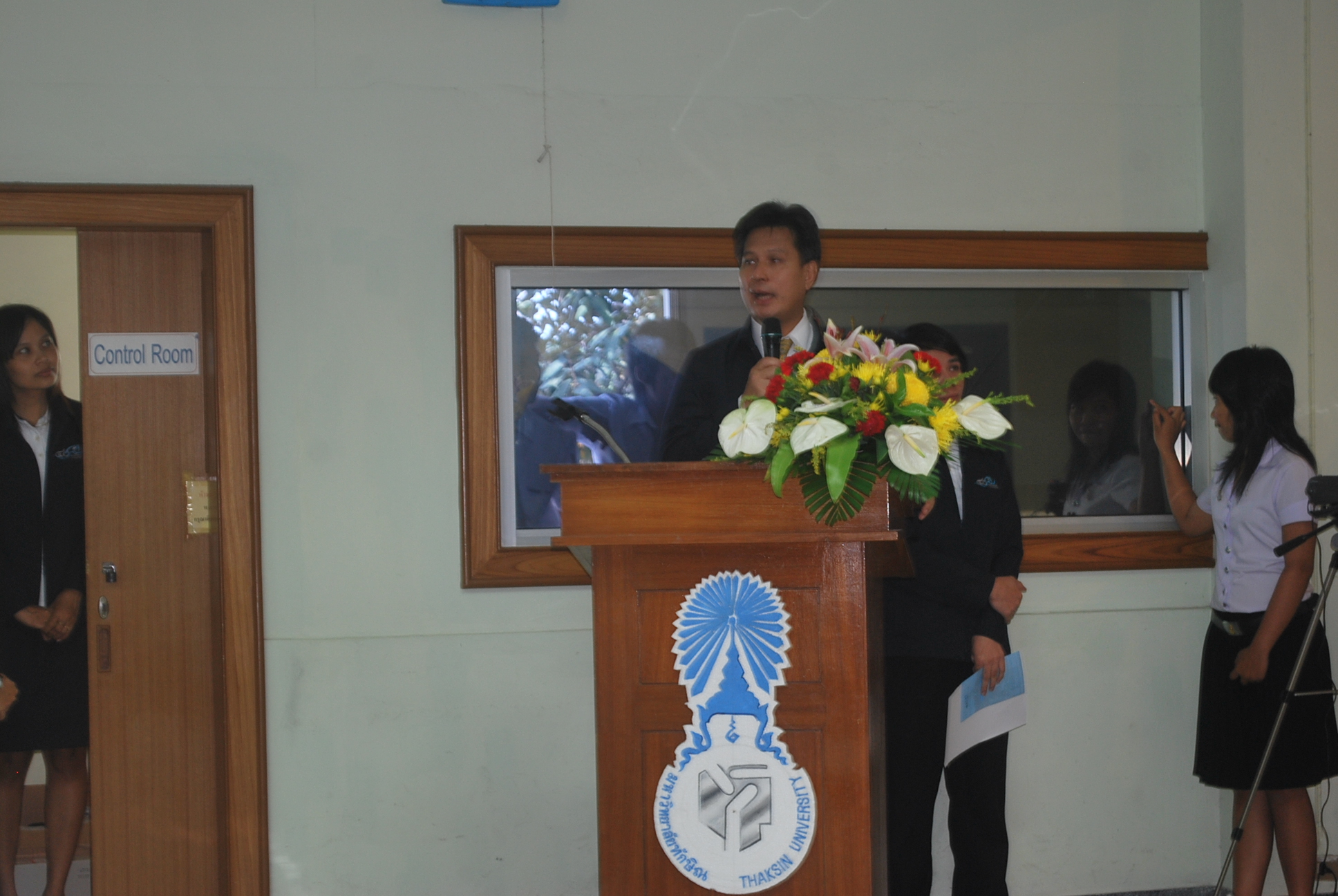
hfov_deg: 24.6
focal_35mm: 82
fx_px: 3070
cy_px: 448
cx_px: 669
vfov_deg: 16.6
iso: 200
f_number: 5.6
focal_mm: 55
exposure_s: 1/10
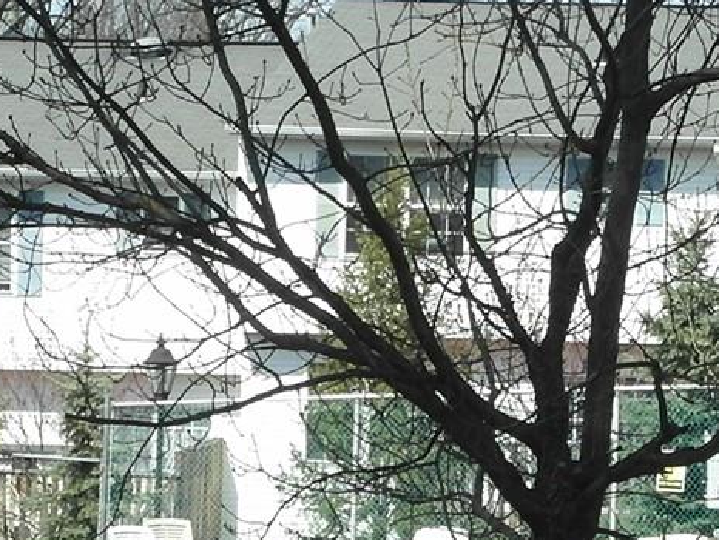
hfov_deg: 6.8
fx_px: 6027
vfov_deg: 5.1
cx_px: 668
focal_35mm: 290
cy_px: 316
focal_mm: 14.1
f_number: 4.8
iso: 80
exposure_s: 1/350
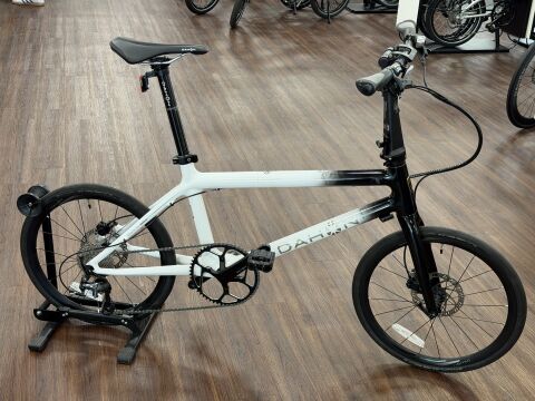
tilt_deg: -25.5
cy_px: 200
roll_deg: -3.8
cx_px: 268
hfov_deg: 39.7
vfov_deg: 30.3
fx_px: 742
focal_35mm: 48
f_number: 1.78
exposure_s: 1/50
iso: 80
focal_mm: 6.76
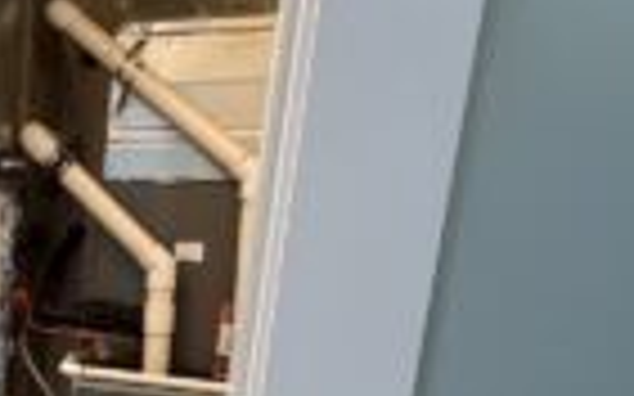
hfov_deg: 35.6
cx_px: -148
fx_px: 725
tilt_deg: -9.6
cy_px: 338
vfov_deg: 29.5
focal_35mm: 42
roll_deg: -1.5
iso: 500
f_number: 2.2
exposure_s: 1/60
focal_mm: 2.22
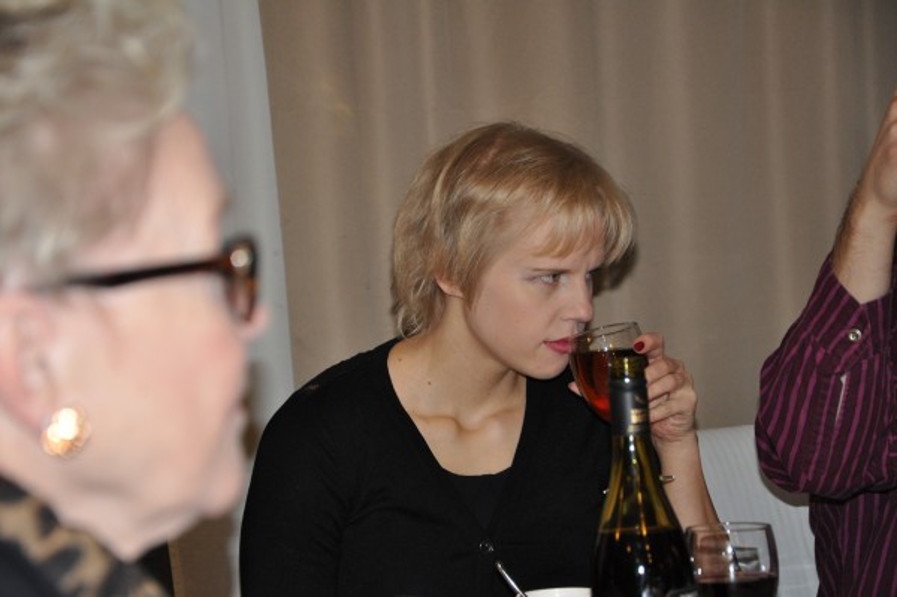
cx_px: 448
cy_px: 298
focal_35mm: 120
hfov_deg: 17.1
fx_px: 2987
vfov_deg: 11.4
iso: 800
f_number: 5.3
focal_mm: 80
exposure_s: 1/60
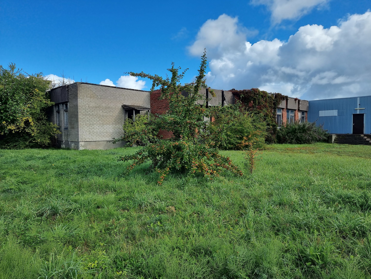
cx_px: 186
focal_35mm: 24
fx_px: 257
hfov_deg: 71.6
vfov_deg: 56.8
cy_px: 140
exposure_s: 1/622
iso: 50
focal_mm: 6.7
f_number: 1.8
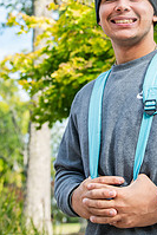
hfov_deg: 19.4
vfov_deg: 28.1
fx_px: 457
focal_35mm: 70
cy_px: 43
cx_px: 104
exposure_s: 1/640
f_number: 3.2
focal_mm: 31
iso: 160
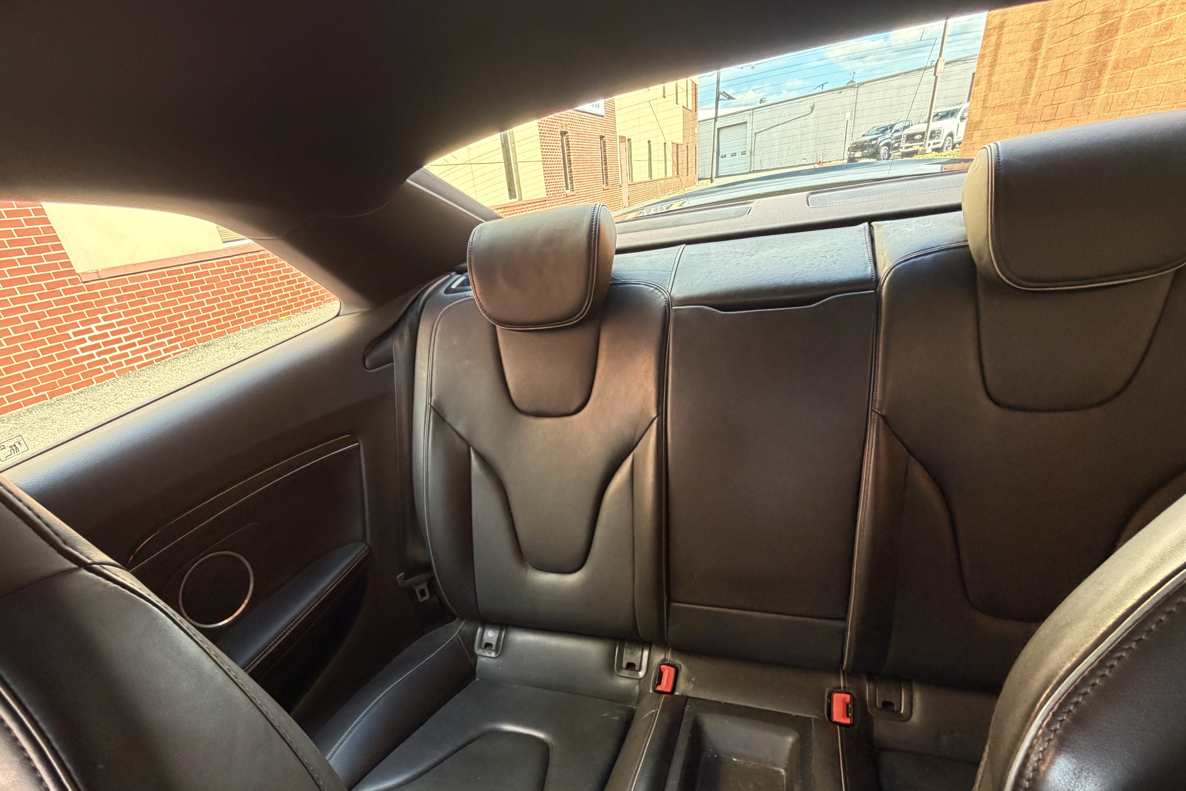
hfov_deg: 93.2
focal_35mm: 17
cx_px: 560
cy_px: 519
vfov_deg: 68.7
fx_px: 560
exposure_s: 1/121
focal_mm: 2.22
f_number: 2.2
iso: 320
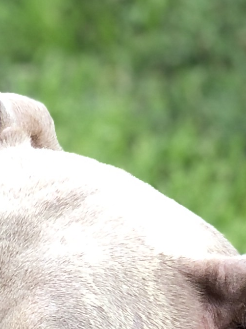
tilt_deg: -33.5
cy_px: 868
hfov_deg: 4.7
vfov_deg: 6.0
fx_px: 2968
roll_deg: -1.2
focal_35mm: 313
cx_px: 332
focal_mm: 6
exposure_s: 1/120
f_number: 2.4
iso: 20
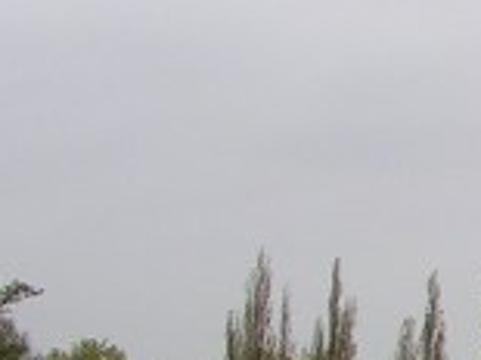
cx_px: 940
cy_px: 518
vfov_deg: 7.5
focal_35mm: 196
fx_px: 2721
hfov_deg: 9.5
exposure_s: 1/100
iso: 50
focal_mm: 5.8
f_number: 5.6
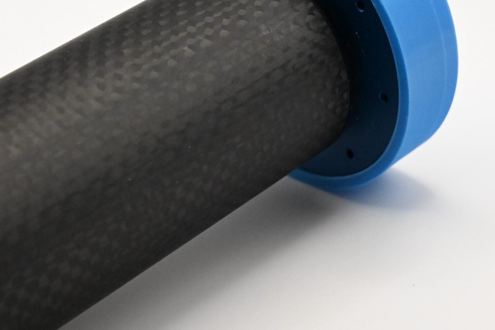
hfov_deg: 17.1
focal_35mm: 120
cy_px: 76
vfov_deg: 11.4
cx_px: 285
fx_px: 1649
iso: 12800
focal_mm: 70
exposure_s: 1/250
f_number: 11
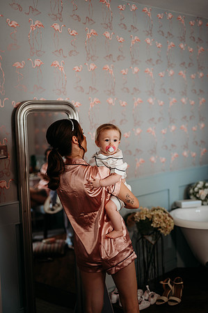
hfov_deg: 26.9
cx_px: 104
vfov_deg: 39.6
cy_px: 156
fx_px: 434
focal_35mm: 50
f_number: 1.6
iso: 400
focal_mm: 50
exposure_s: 1/250
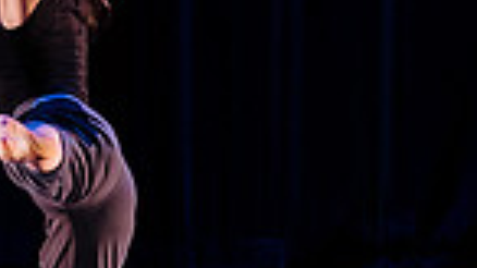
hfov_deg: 5.9
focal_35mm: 365
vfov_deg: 3.3
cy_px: 102
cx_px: -203
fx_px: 4615
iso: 1600
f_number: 2.8
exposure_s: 1/160
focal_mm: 81
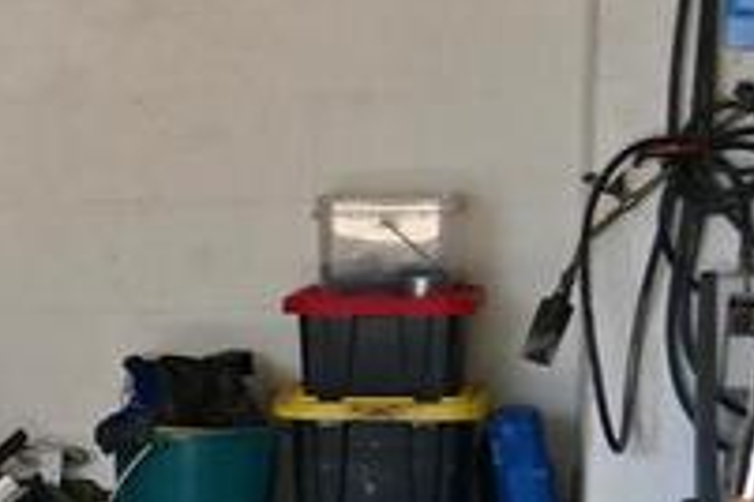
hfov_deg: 9.7
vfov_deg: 8.0
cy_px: 465
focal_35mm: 172
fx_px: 3602
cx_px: -1388
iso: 400
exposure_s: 1/250
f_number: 4
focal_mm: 16
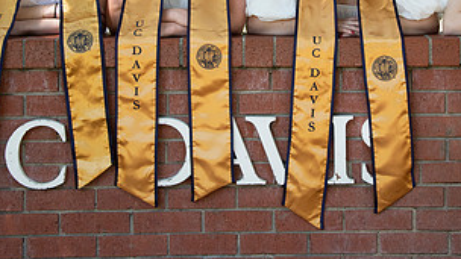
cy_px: 1
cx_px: 288
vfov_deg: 11.5
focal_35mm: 104
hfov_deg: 20.5
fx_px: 1271
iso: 640
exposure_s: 1/500
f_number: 4.5
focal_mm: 52
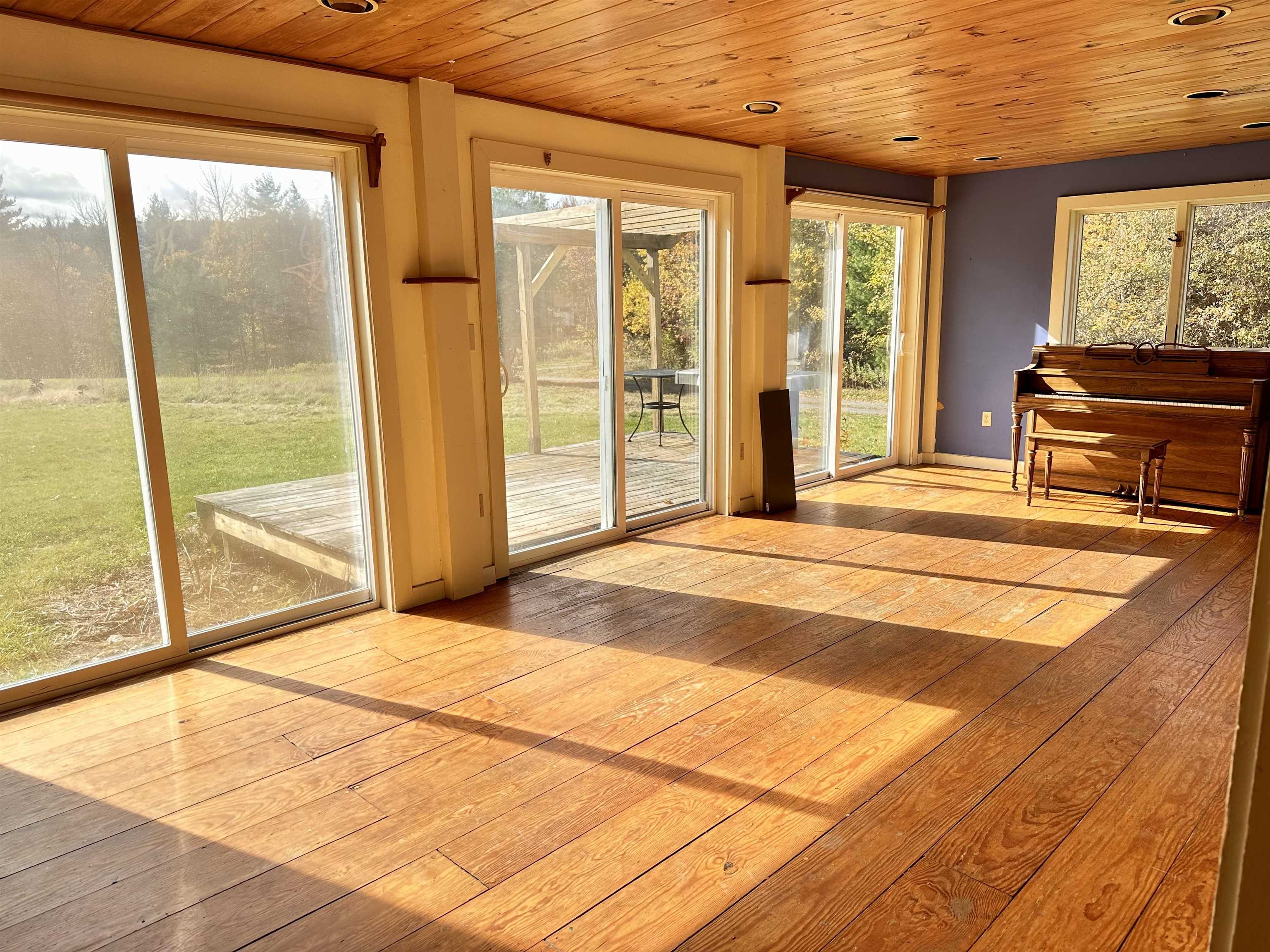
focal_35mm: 24
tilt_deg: -10.4
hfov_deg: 71.6
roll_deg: +1.0
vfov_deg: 56.8
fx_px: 881
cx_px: 635
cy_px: 476
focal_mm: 6.86
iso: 80
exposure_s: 1/399
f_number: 1.78
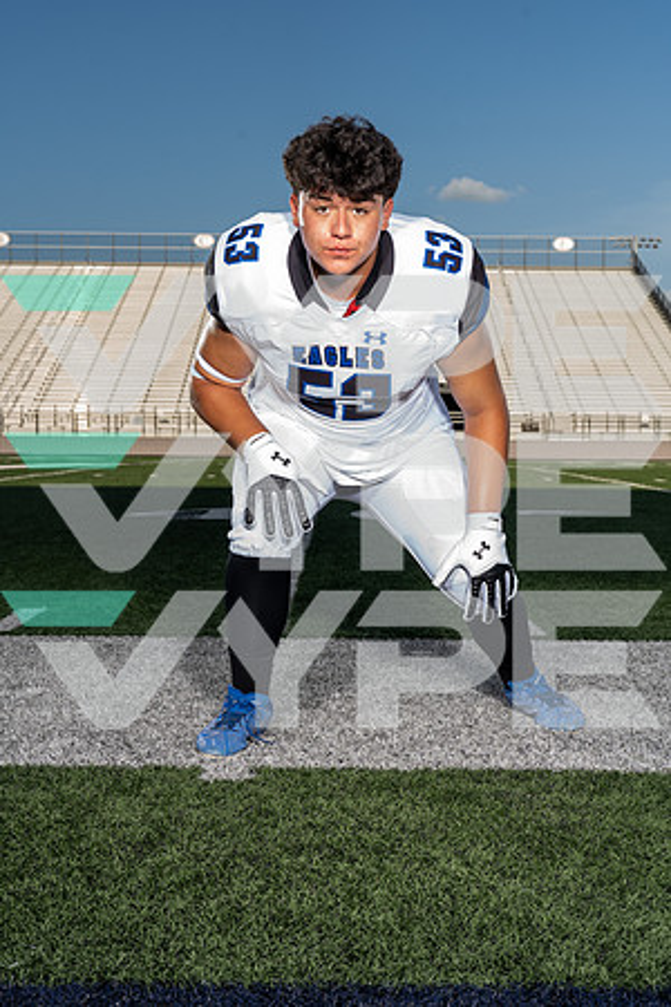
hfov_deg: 28.1
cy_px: 504
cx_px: 336
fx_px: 1342
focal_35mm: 48
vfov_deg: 41.1
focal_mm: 48
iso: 160
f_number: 8
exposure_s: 1/250
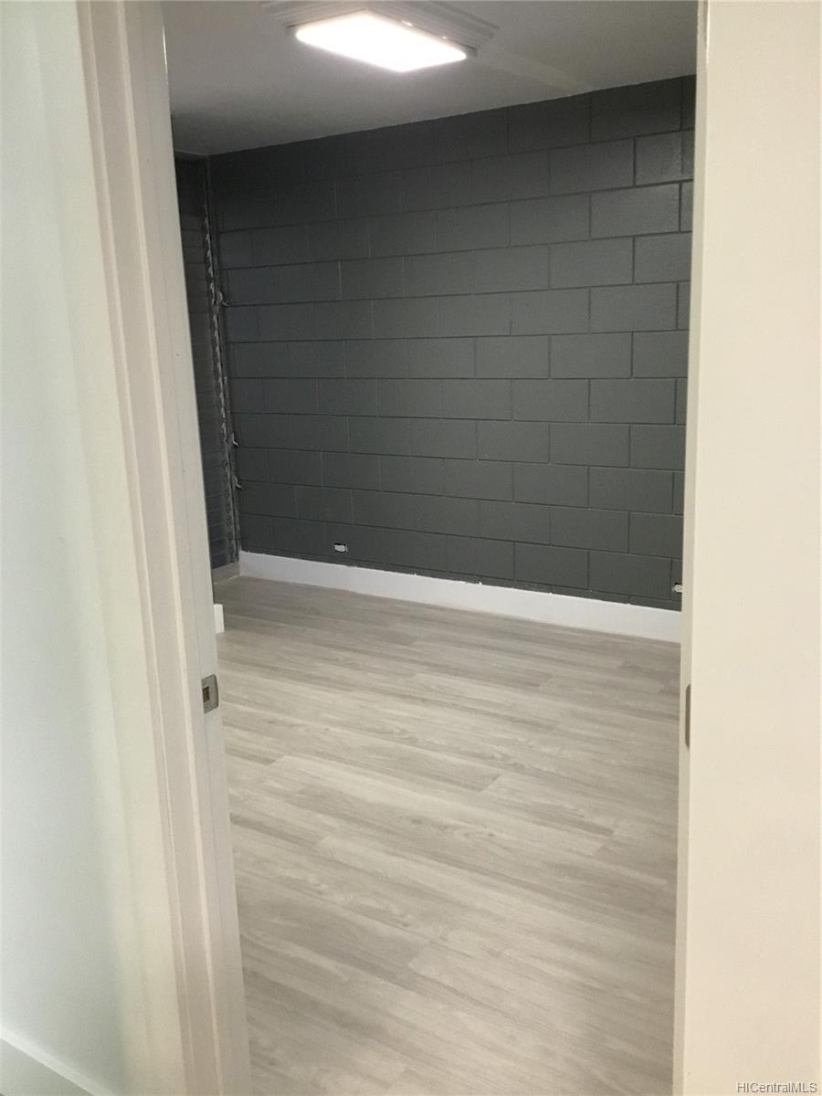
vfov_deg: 58.4
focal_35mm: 31
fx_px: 982
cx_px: 411
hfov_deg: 45.4
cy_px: 548
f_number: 2.4
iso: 200
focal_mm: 3.3
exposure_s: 1/30
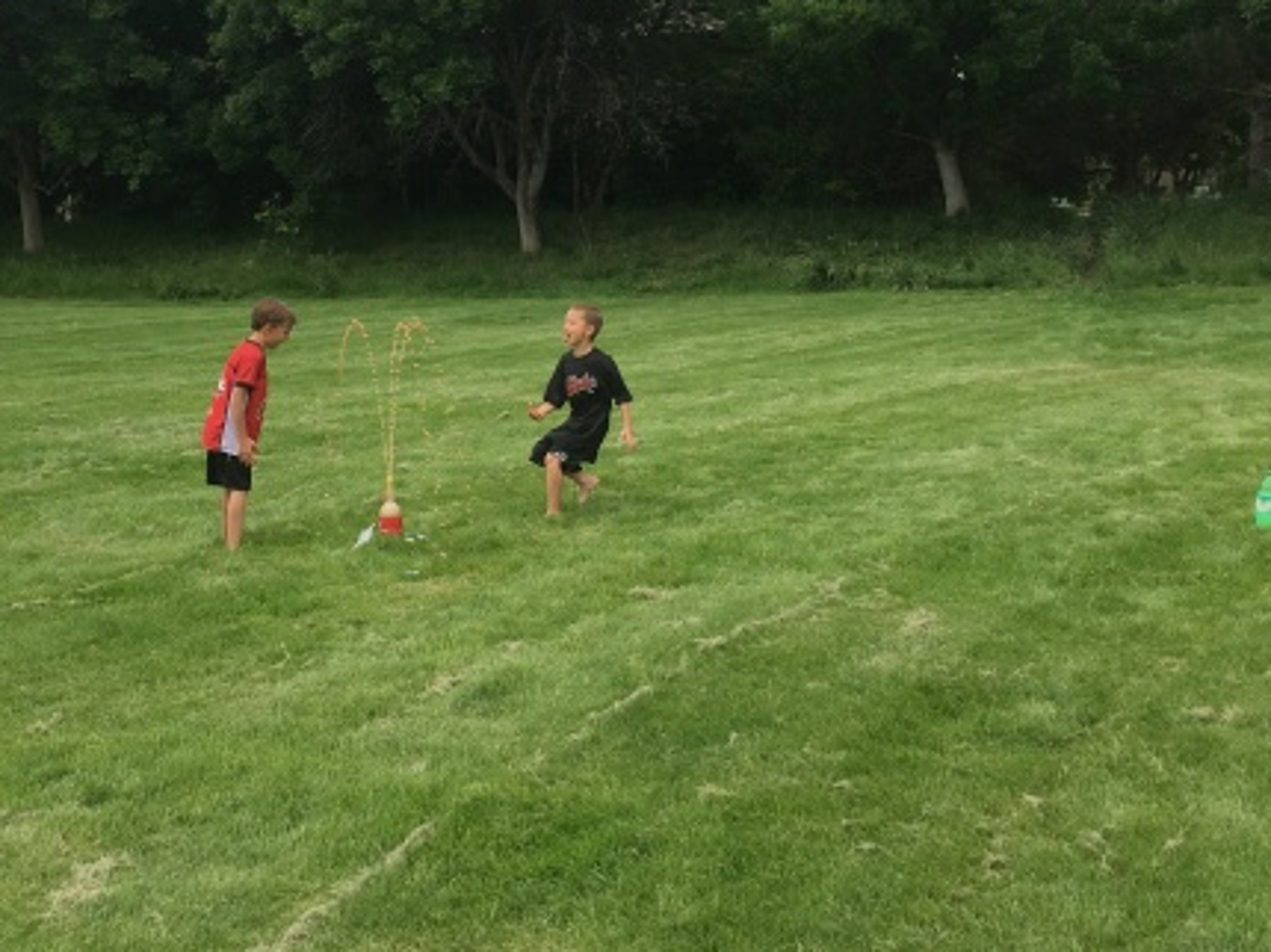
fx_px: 1982
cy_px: 287
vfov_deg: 26.8
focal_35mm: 54
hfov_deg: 35.2
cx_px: 432
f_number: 2.2
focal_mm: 4.15
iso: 25
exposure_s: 1/874
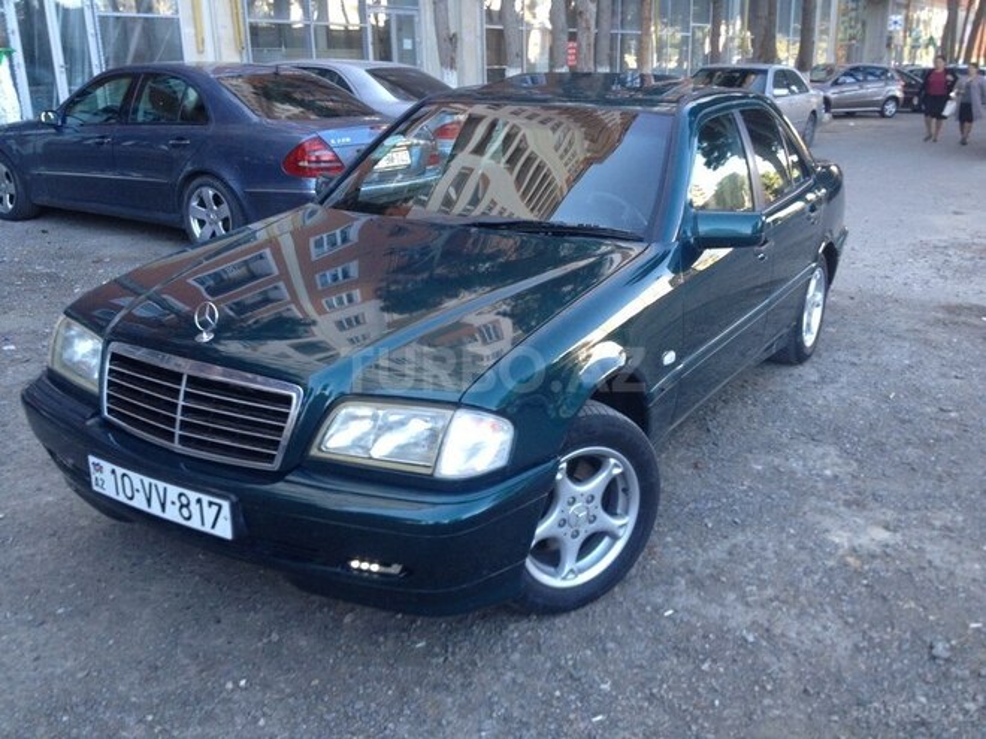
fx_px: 997
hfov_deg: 52.6
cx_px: 493
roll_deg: +1.3
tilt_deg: -20.4
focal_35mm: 35
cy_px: 370
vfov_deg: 40.7
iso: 80
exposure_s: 1/120
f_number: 2.4
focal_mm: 4.28
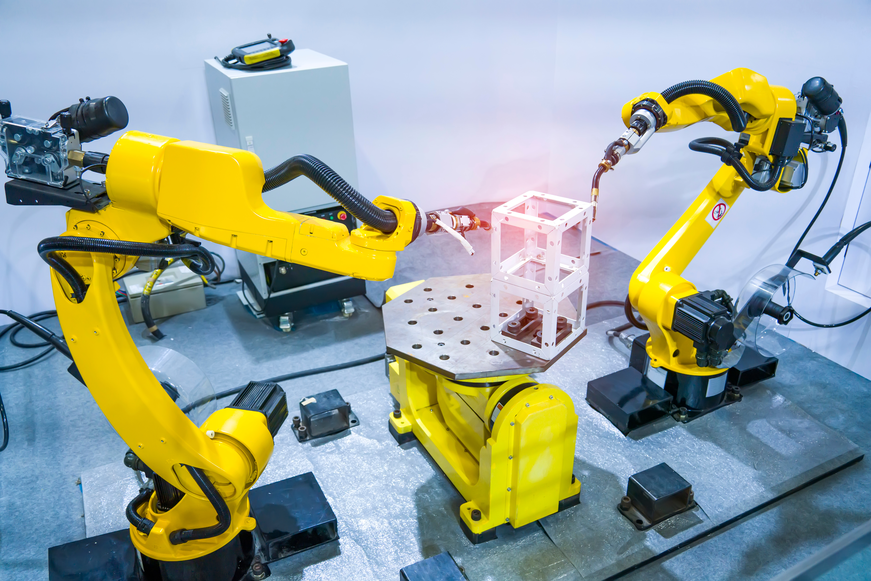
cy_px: 290
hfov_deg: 65.5
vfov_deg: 46.4
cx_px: 436
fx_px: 677
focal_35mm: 28
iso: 1250
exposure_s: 1/320
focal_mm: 28
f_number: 4.5
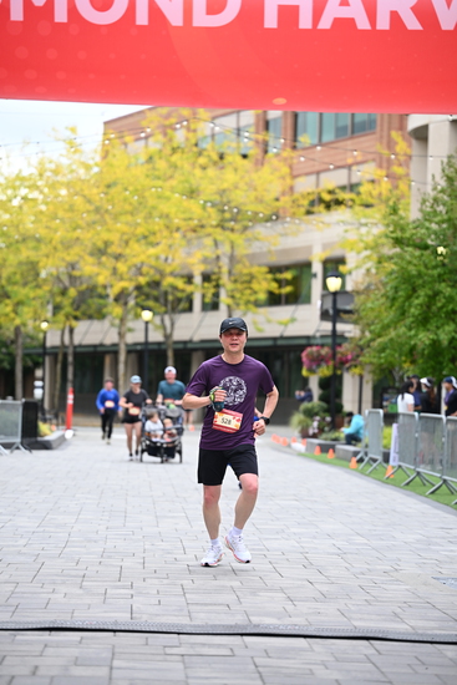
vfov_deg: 20.0
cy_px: 342
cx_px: 228
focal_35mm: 102
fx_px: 1941
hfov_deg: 13.4
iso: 640
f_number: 2.8
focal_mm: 102
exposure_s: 1/2000
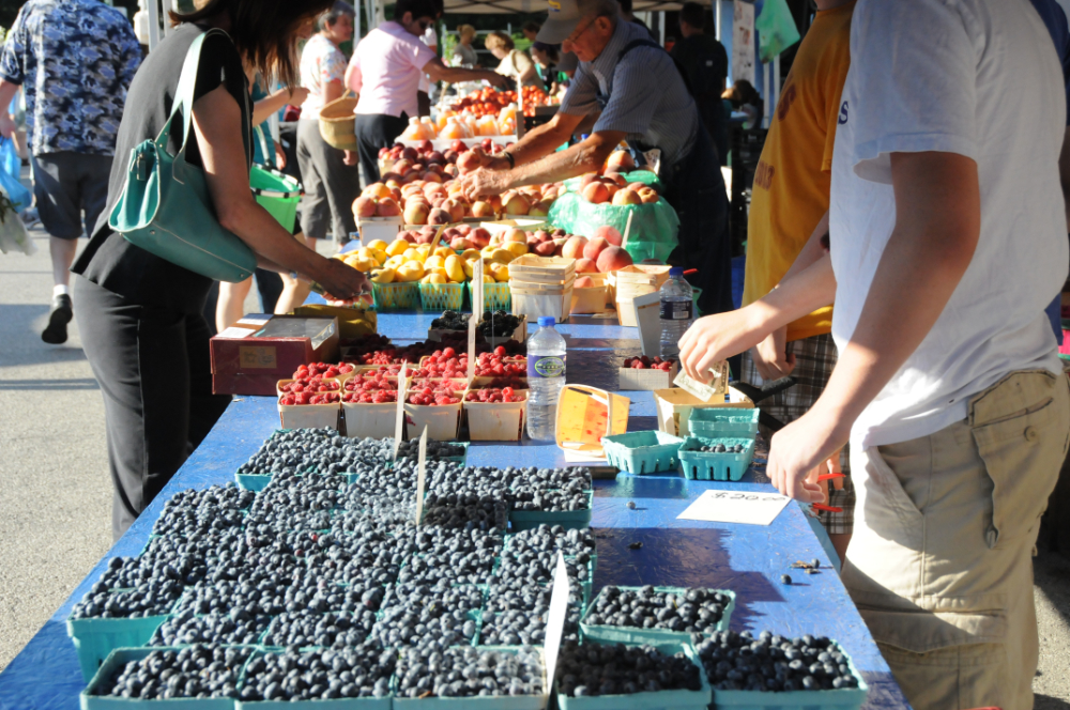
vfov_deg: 20.6
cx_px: 535
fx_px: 1959
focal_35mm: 66
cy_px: 355
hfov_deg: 30.5
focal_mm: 44
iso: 1250
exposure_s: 1/1000
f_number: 9
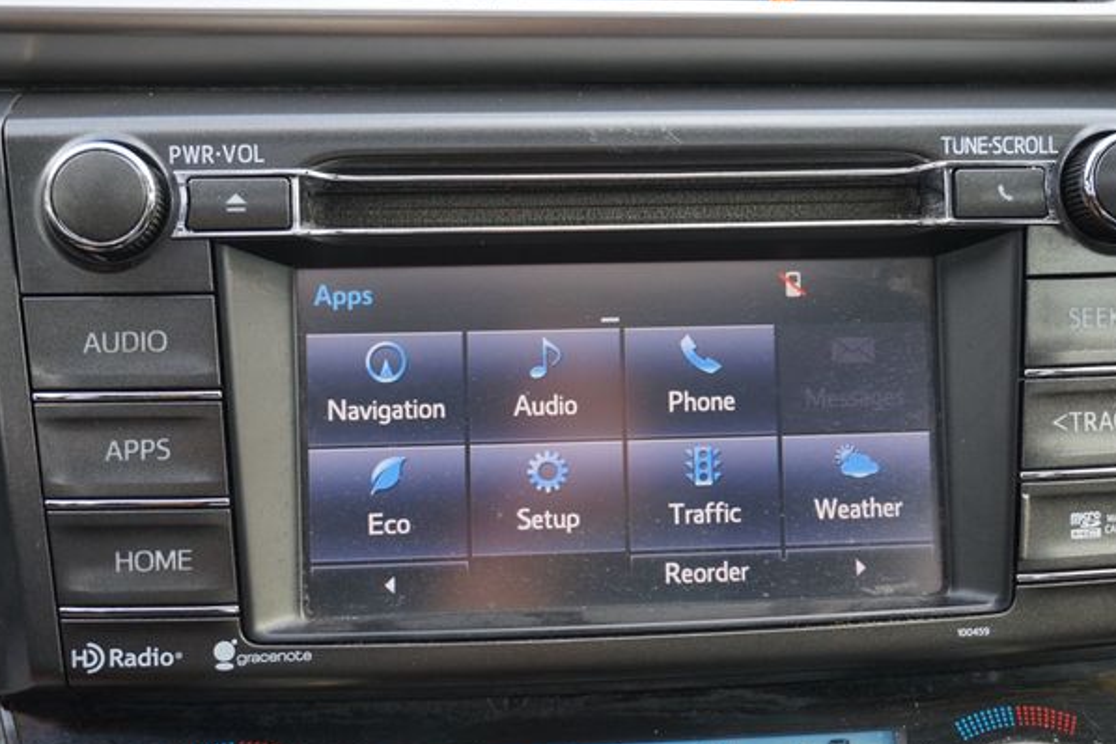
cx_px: 577
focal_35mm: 47
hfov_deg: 42.3
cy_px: 362
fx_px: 1443
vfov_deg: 28.9
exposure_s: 1/60
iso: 400
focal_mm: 29
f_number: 4.5
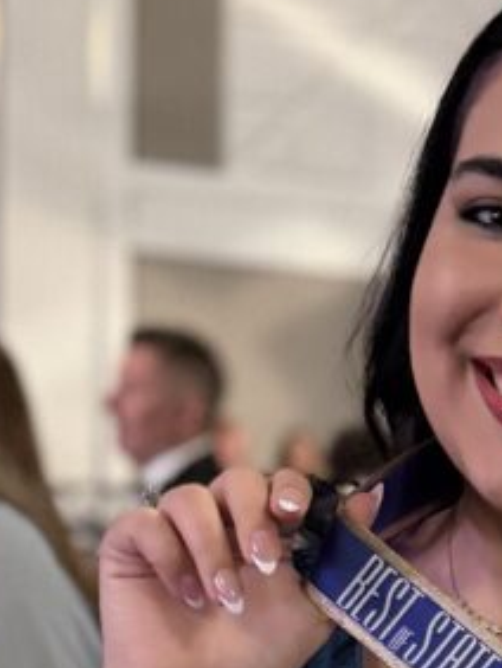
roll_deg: -2.7
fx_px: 1680
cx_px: 573
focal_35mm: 87
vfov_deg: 21.4
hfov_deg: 16.4
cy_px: 720
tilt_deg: -8.0
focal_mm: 6.76
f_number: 1.78
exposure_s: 1/24
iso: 1600
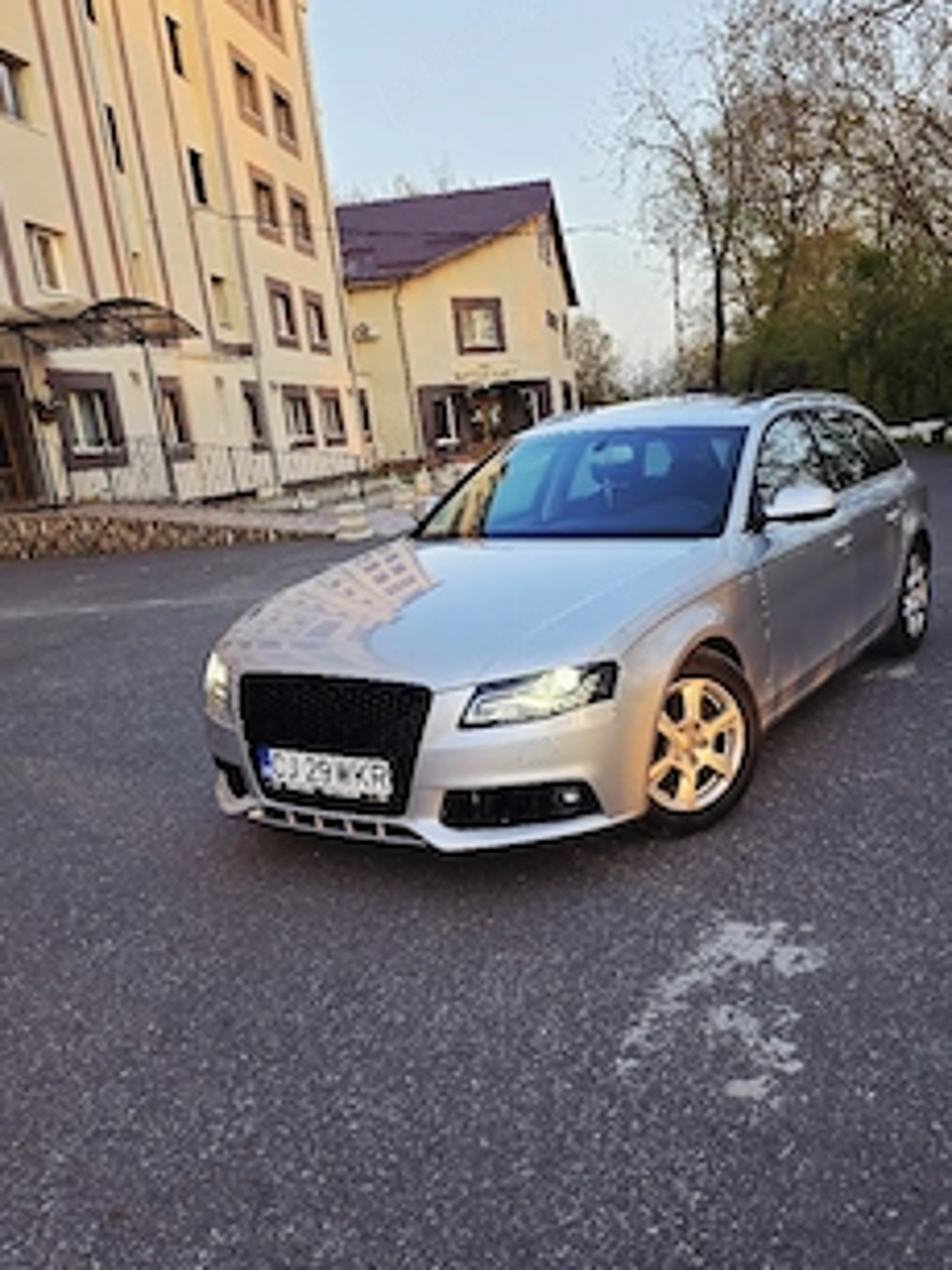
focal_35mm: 30
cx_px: 588
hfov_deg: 46.4
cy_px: 712
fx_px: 1101
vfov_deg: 59.8
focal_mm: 6.3
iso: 16
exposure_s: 1/67.1
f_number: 1.7
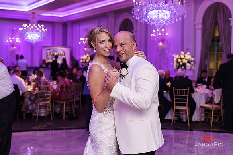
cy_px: 78
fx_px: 337
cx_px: 116
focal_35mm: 52
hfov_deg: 38.2
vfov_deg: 26.0
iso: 1000
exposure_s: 1/200
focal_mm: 35
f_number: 2
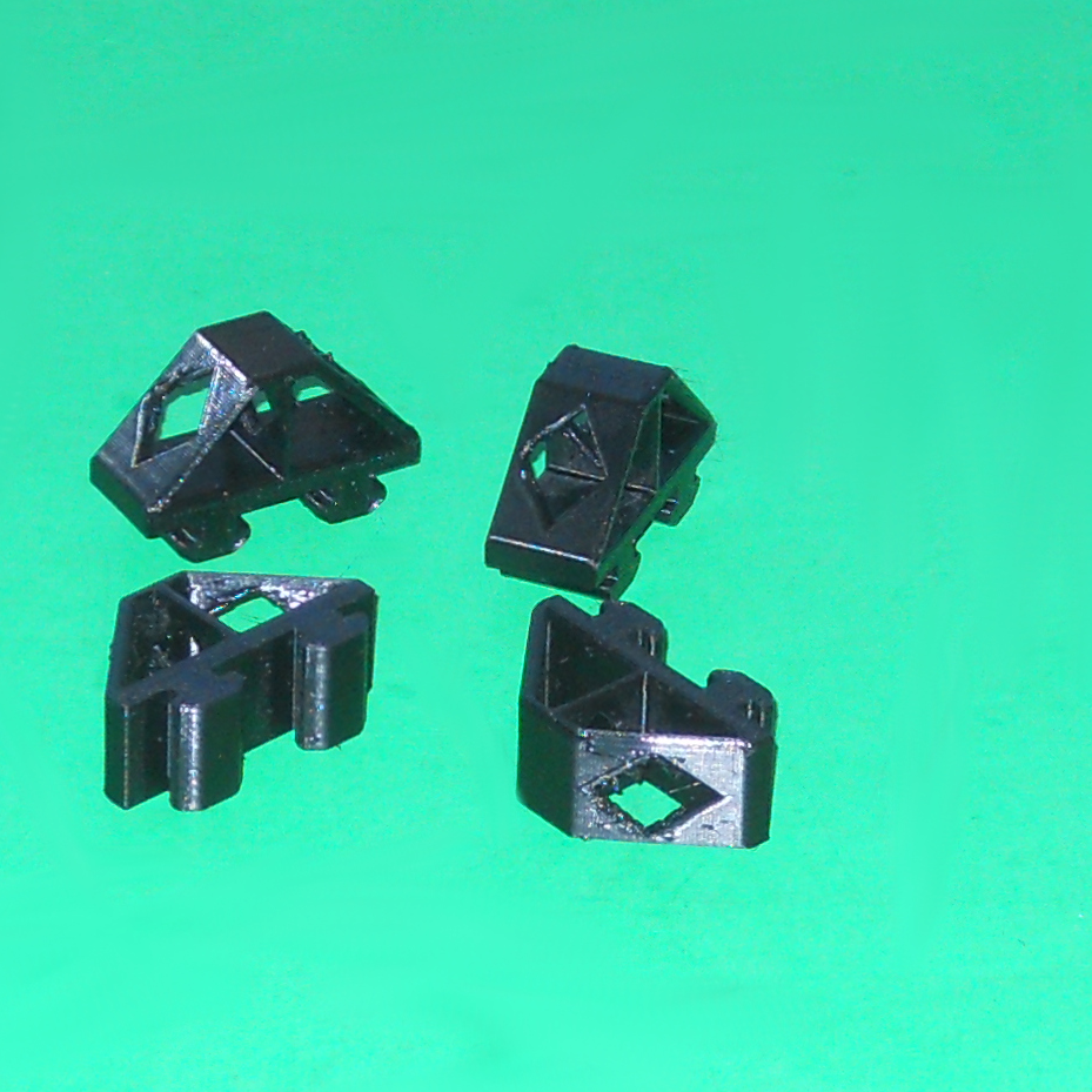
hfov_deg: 31.0
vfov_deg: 31.1
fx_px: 1963
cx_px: 443
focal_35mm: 55
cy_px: 550
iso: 125
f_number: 3.4
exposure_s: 1/30
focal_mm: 8.3
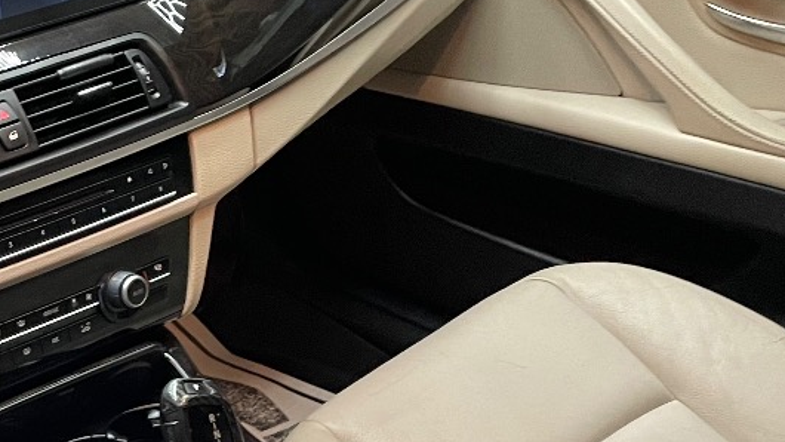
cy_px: 343
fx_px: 1603
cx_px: -120
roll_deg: -0.4
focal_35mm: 77
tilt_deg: -32.2
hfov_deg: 25.2
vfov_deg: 15.6
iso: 400
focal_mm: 4.2
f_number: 1.6
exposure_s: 1/60
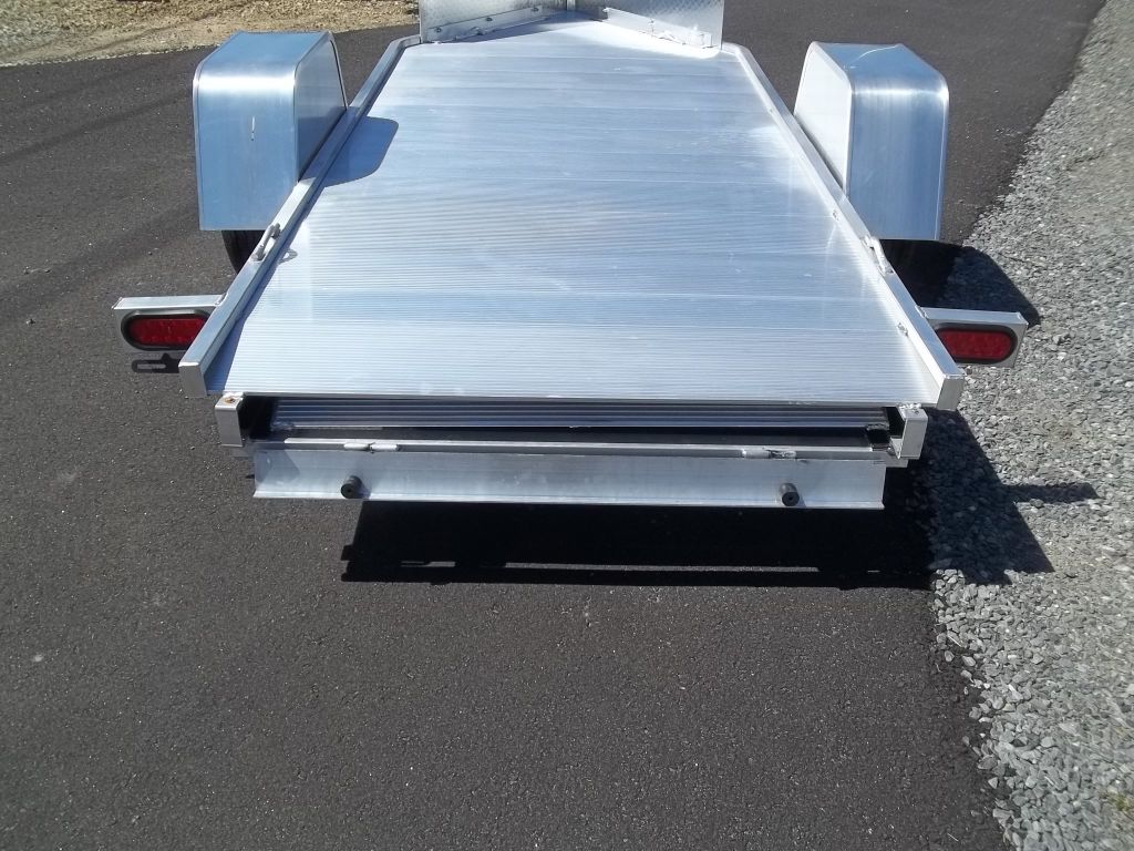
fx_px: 1048
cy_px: 426
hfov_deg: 56.8
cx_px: 567
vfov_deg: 44.2
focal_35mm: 32
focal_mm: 5.7
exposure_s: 1/200
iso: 64
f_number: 8.8
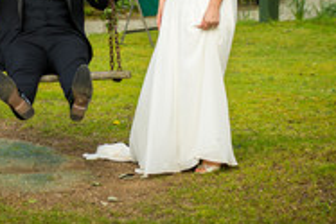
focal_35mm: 259
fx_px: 2419
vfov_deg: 5.3
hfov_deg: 7.9
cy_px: 36
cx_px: 67
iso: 160
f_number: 2.8
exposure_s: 1/800
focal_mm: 100
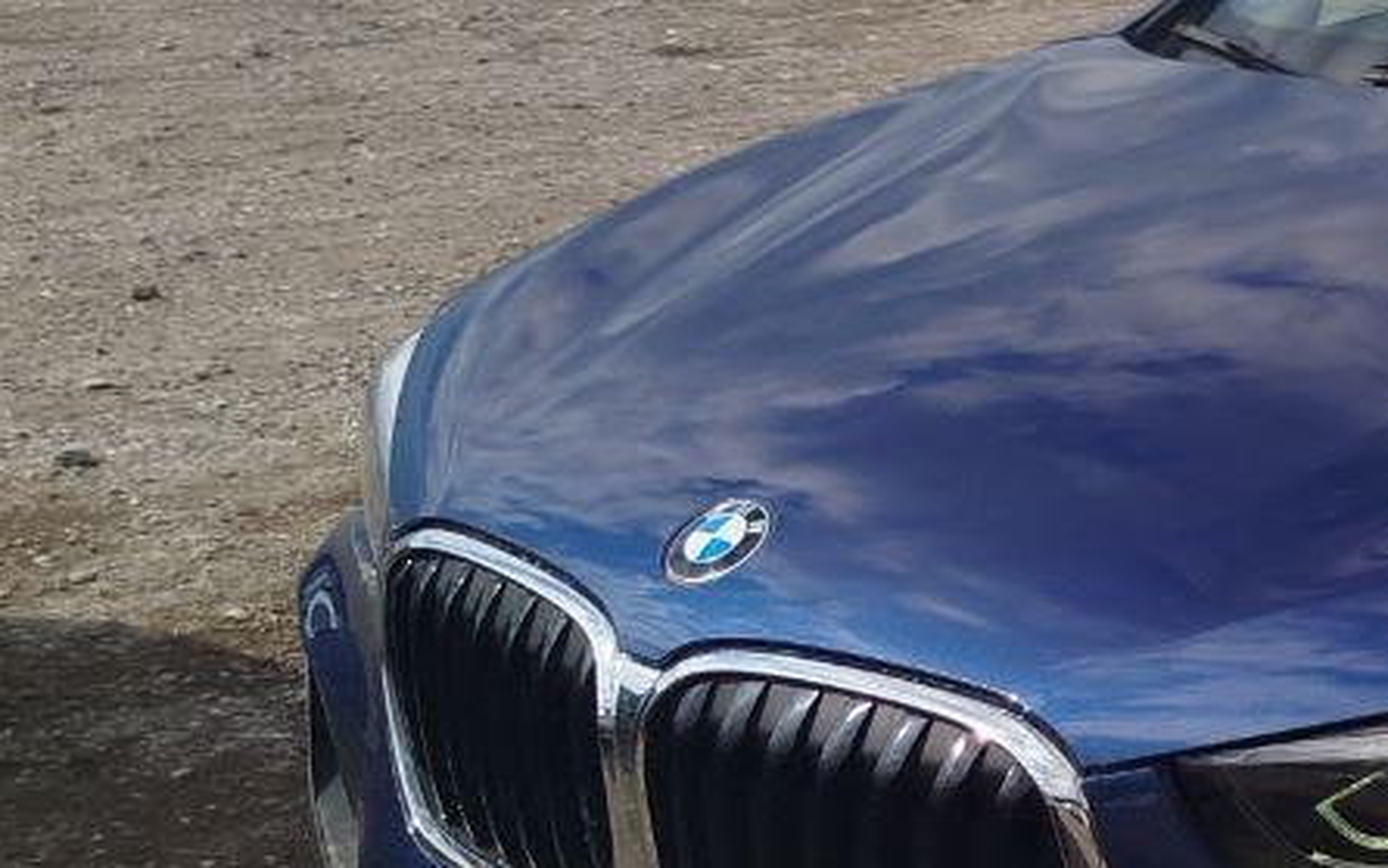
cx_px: 1584
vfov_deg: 17.8
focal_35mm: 73
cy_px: 548
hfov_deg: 25.8
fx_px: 2762
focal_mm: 5.31
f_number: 1.7
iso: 50
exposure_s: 1/2820
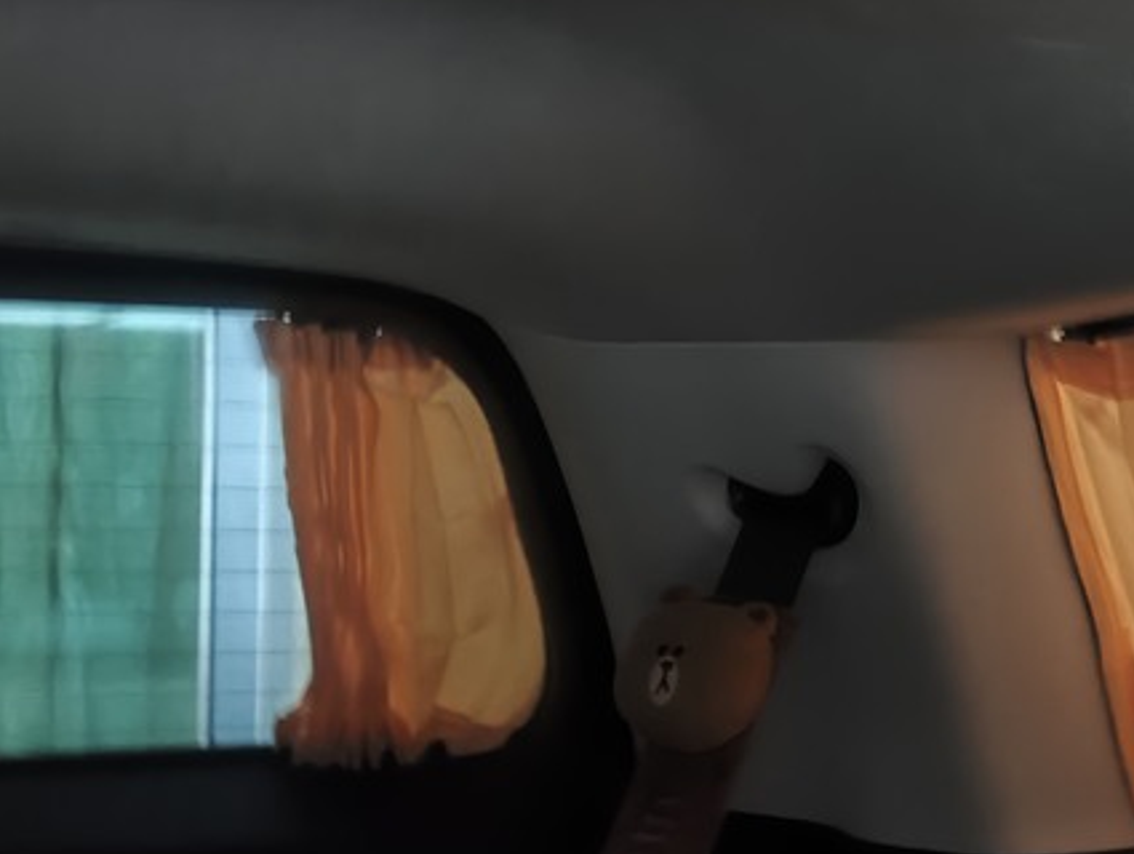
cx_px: 867
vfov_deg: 33.0
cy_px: 416
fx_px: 1443
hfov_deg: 41.5
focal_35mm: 44
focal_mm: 4.68
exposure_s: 1/20
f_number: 1.8
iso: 3483
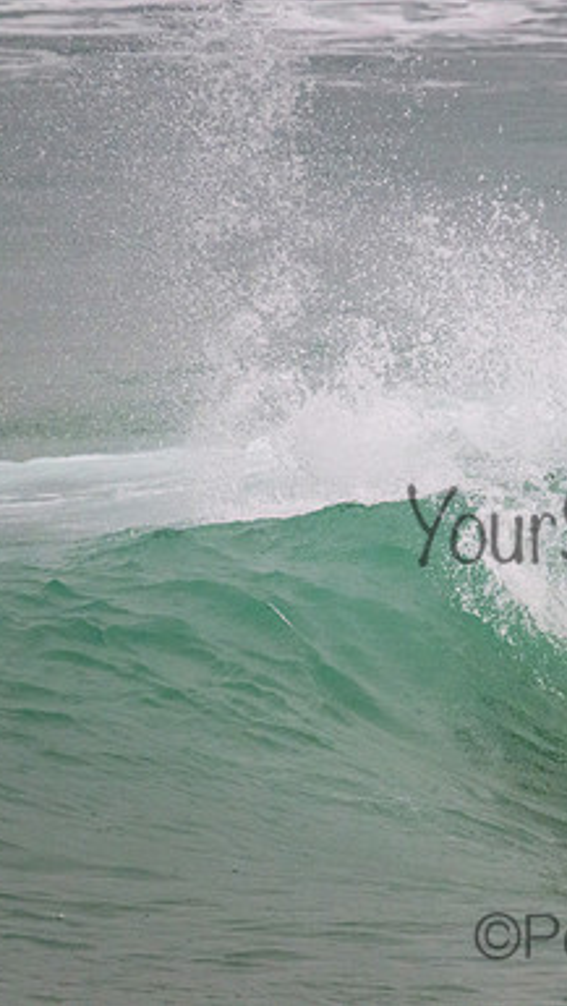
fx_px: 33706
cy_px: 503
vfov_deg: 1.7
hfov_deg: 1.0
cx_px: 677
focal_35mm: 1263
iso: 4000
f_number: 11
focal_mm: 800
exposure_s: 1/1250
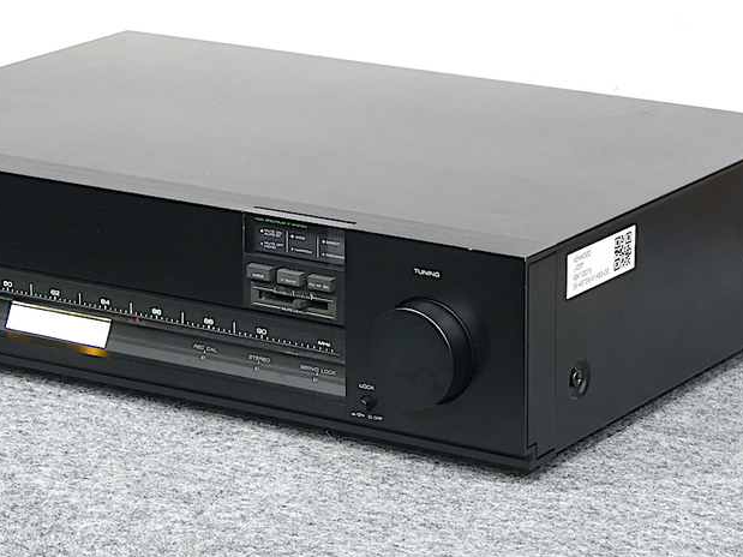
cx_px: 299
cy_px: 223
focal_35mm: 152
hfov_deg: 13.0
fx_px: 3262
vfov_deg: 9.8
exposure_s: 1/5
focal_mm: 17.5
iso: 200
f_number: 5
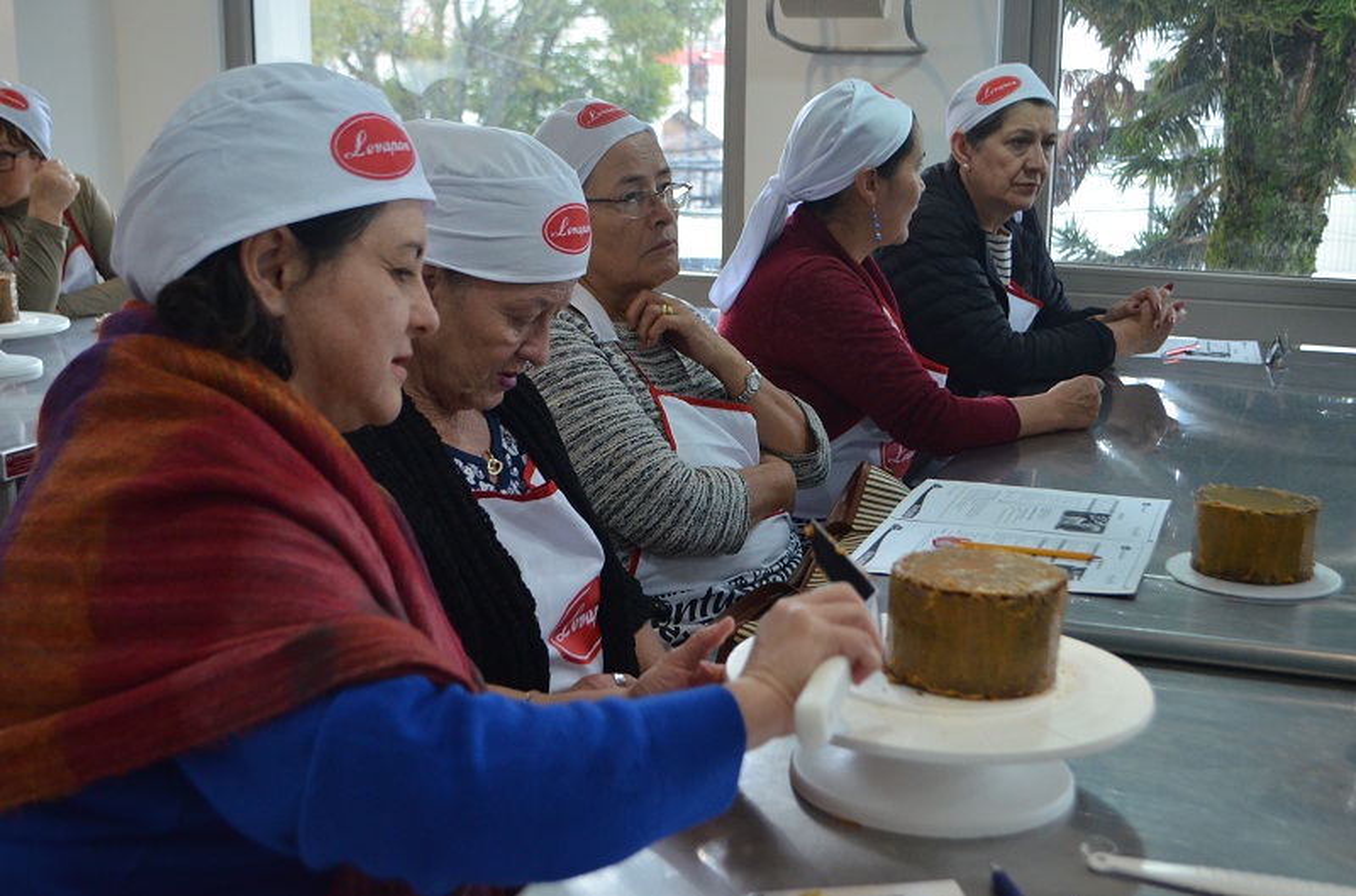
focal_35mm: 48
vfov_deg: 27.9
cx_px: 678
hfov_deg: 41.2
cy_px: 448
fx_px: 1803
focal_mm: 32
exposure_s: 1/160
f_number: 4.8
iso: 1600
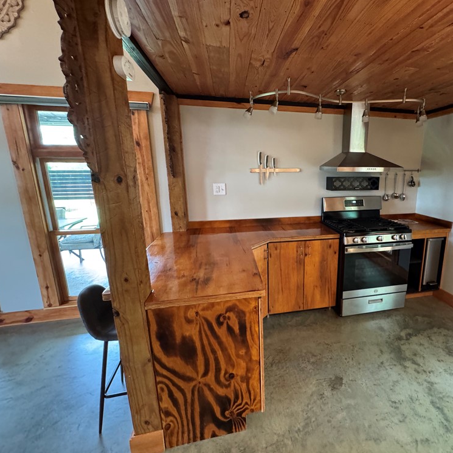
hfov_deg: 82.1
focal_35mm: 17
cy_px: 222
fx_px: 252
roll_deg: -0.5
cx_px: 288
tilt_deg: -12.1
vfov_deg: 84.0
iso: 800
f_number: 2.2
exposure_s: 1/60
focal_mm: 2.22
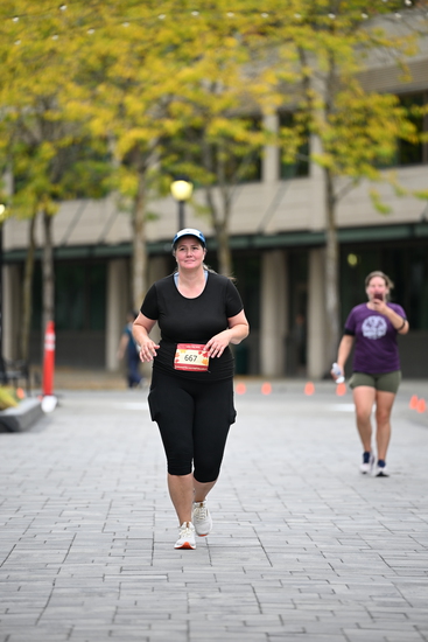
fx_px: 3564
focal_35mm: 200
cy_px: 321
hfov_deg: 6.9
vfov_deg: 10.3
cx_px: 214
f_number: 2.8
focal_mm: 200
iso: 400
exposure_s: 1/1250
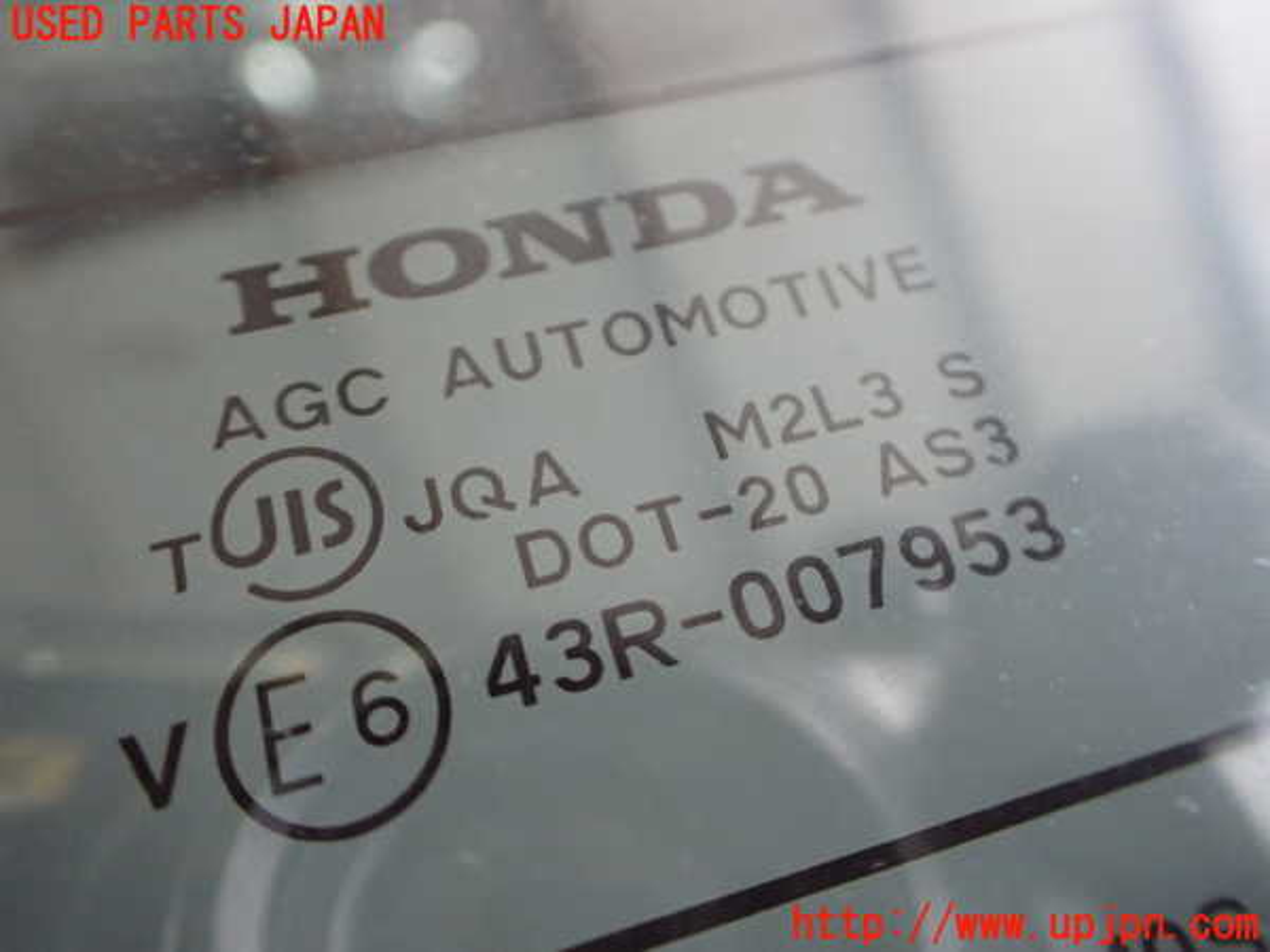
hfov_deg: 60.0
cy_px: 476
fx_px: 1101
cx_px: 635
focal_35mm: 30
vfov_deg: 46.8
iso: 800
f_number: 2.3
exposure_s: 1/80
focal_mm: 5.4
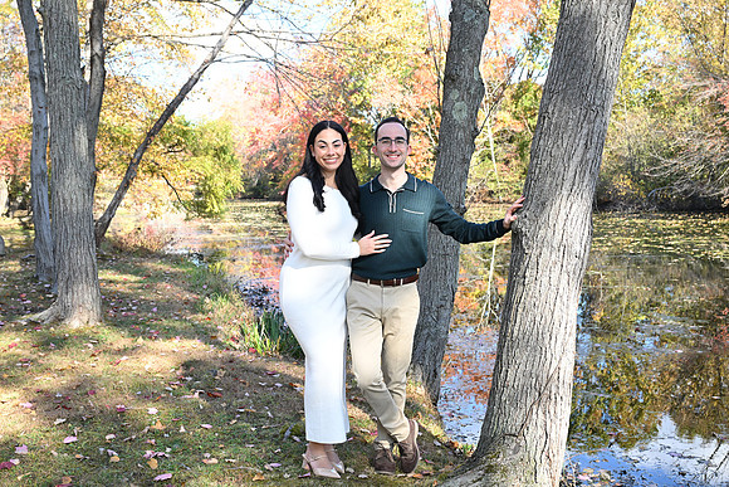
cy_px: 244
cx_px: 364
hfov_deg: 51.9
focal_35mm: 37
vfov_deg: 36.0
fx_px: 749
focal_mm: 37
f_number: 6.3
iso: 200
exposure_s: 1/100
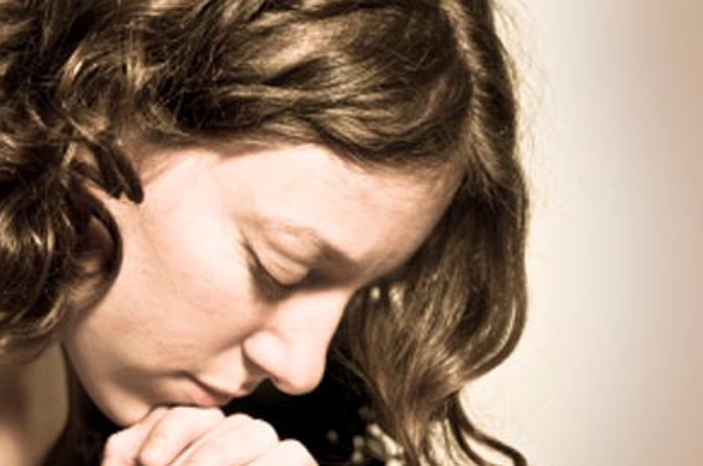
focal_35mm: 110
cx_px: 464
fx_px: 2144
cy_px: 322
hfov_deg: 18.6
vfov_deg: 12.4
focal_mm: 50
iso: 320
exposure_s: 1/160
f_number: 4
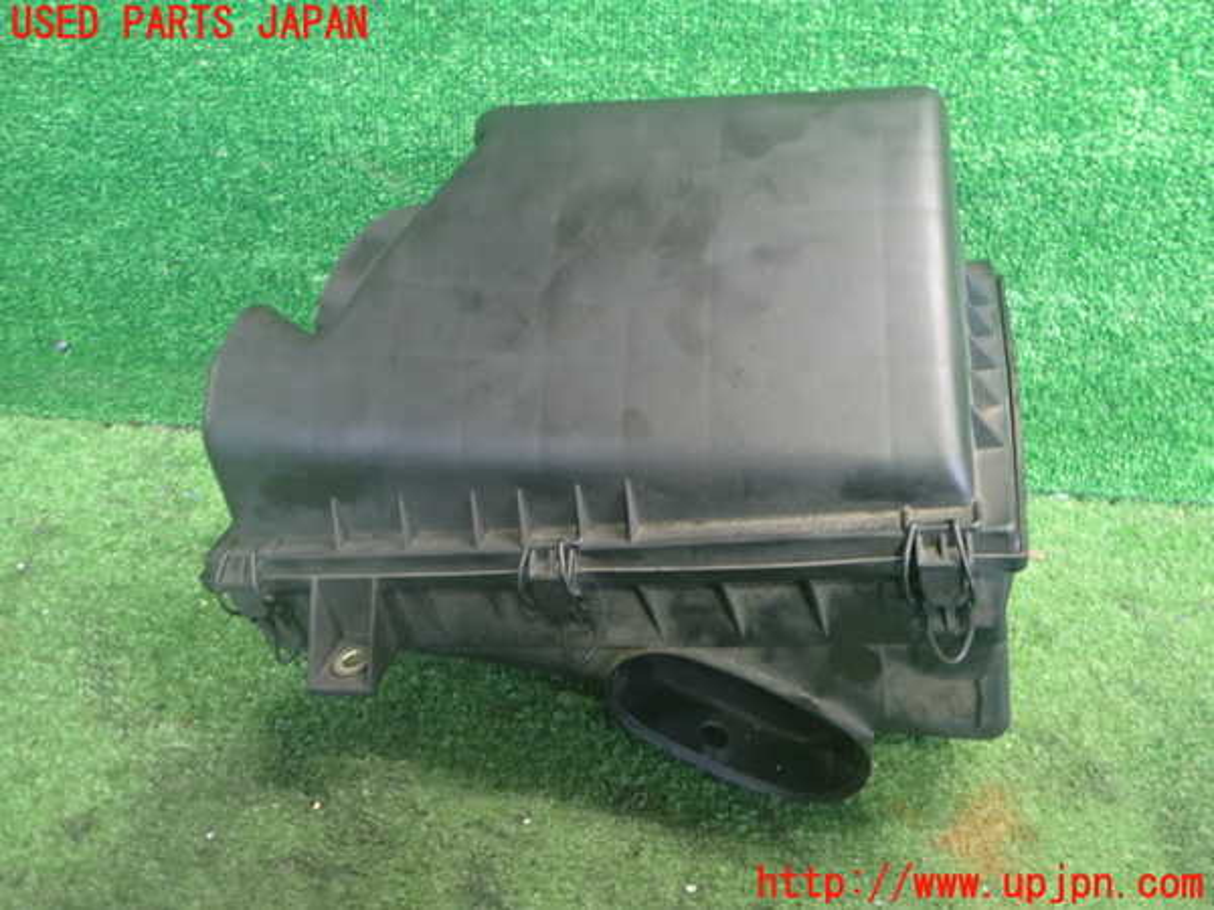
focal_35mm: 30
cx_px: 607
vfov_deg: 46.8
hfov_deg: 60.0
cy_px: 455
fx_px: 1052
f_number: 2.3
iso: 800
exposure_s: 1/30
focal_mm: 5.4
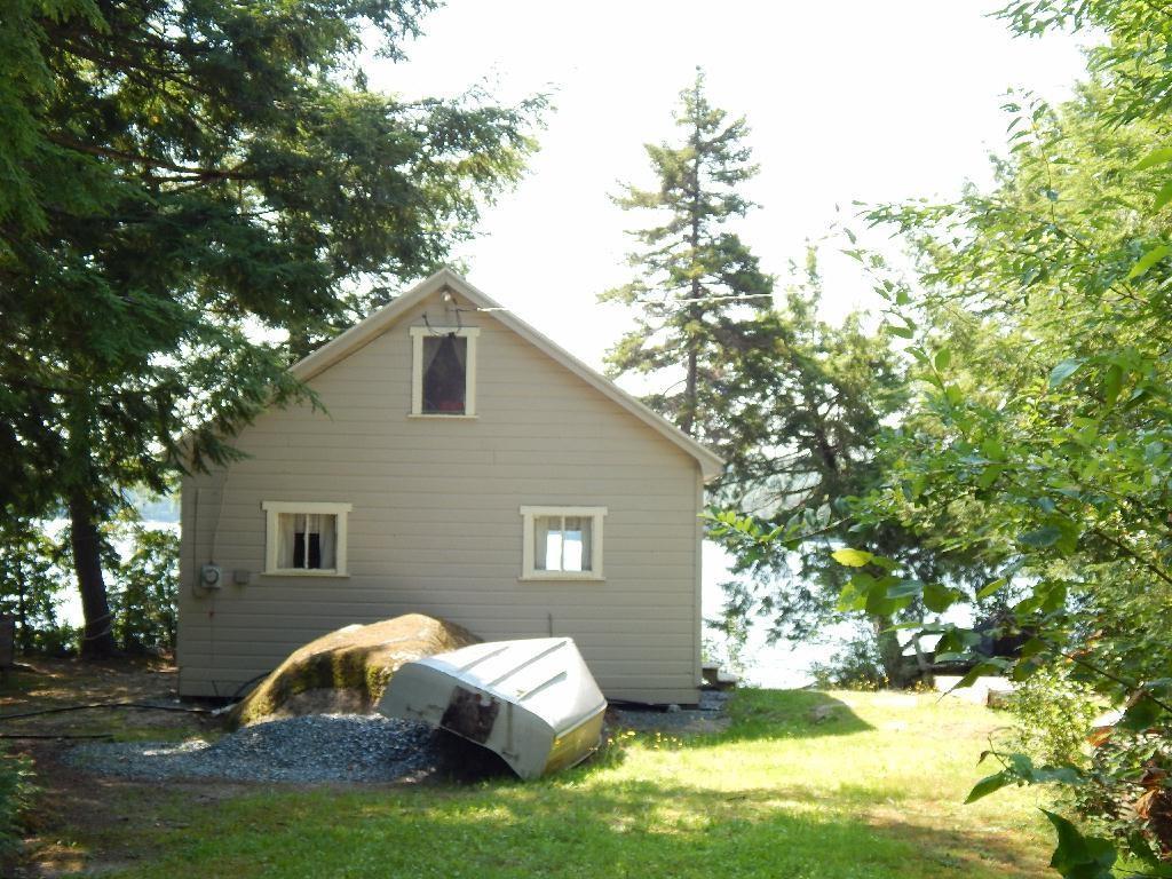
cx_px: 586
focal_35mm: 49
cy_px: 440
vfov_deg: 29.7
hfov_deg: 38.9
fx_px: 1659
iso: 125
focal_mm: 8.6
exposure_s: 1/200
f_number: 3.7
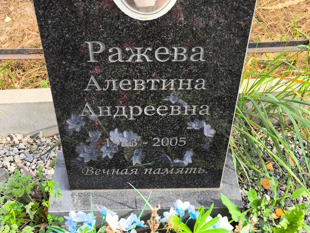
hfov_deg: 38.2
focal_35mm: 50
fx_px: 448
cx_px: 155
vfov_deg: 29.1
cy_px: 116
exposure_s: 1/300
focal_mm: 4.71
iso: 50
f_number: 1.7
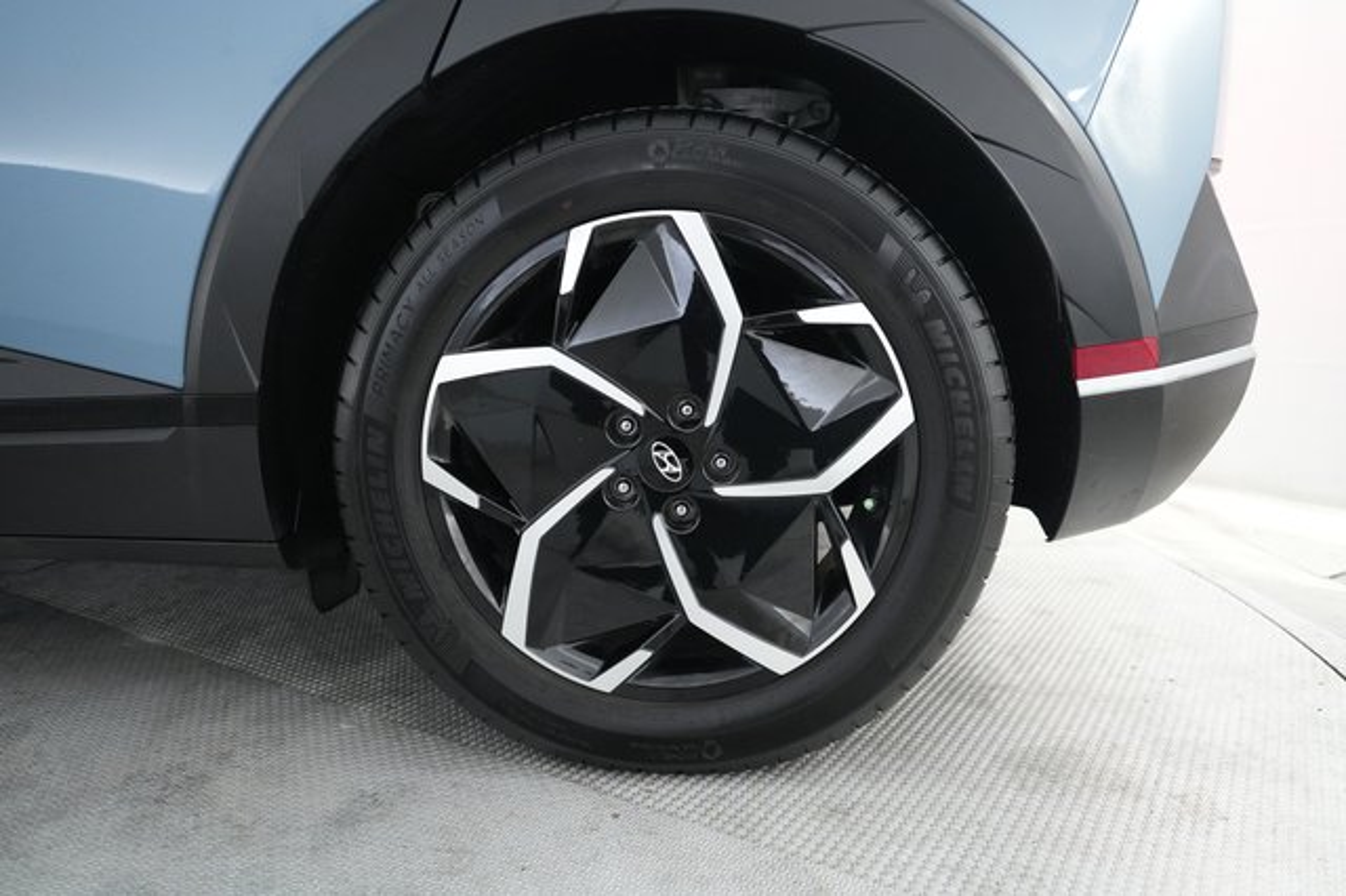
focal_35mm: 26
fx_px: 972
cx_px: 673
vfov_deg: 49.5
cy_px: 448
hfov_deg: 69.4
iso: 5000
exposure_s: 1/160
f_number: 2.8
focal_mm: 26
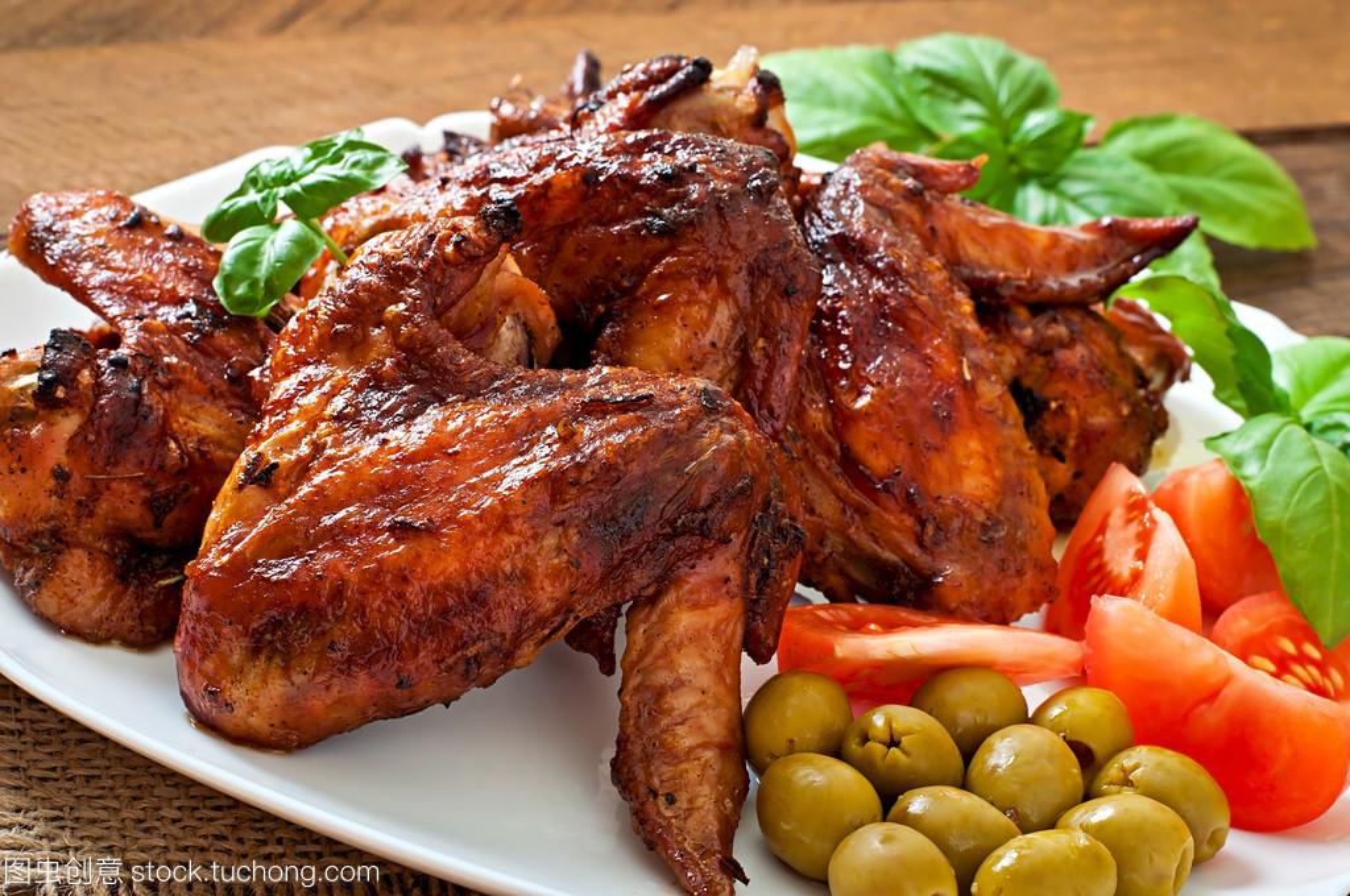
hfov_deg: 27.0
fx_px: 2809
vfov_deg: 18.1
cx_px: 675
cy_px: 448
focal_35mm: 75
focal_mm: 50
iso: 100
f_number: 13
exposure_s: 1/200
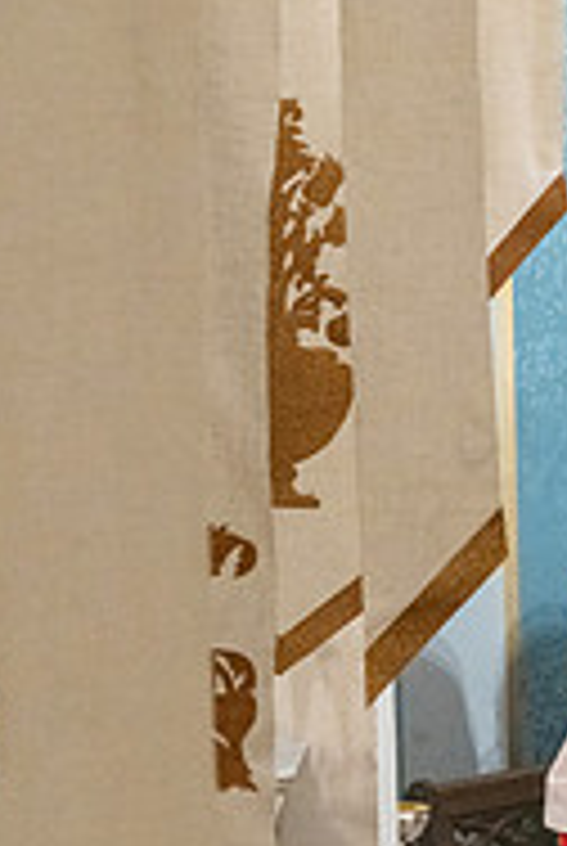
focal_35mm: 478
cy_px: 752
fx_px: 11251
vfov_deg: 4.3
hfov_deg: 2.9
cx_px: 657
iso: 5000
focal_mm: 200
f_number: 11
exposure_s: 1/60
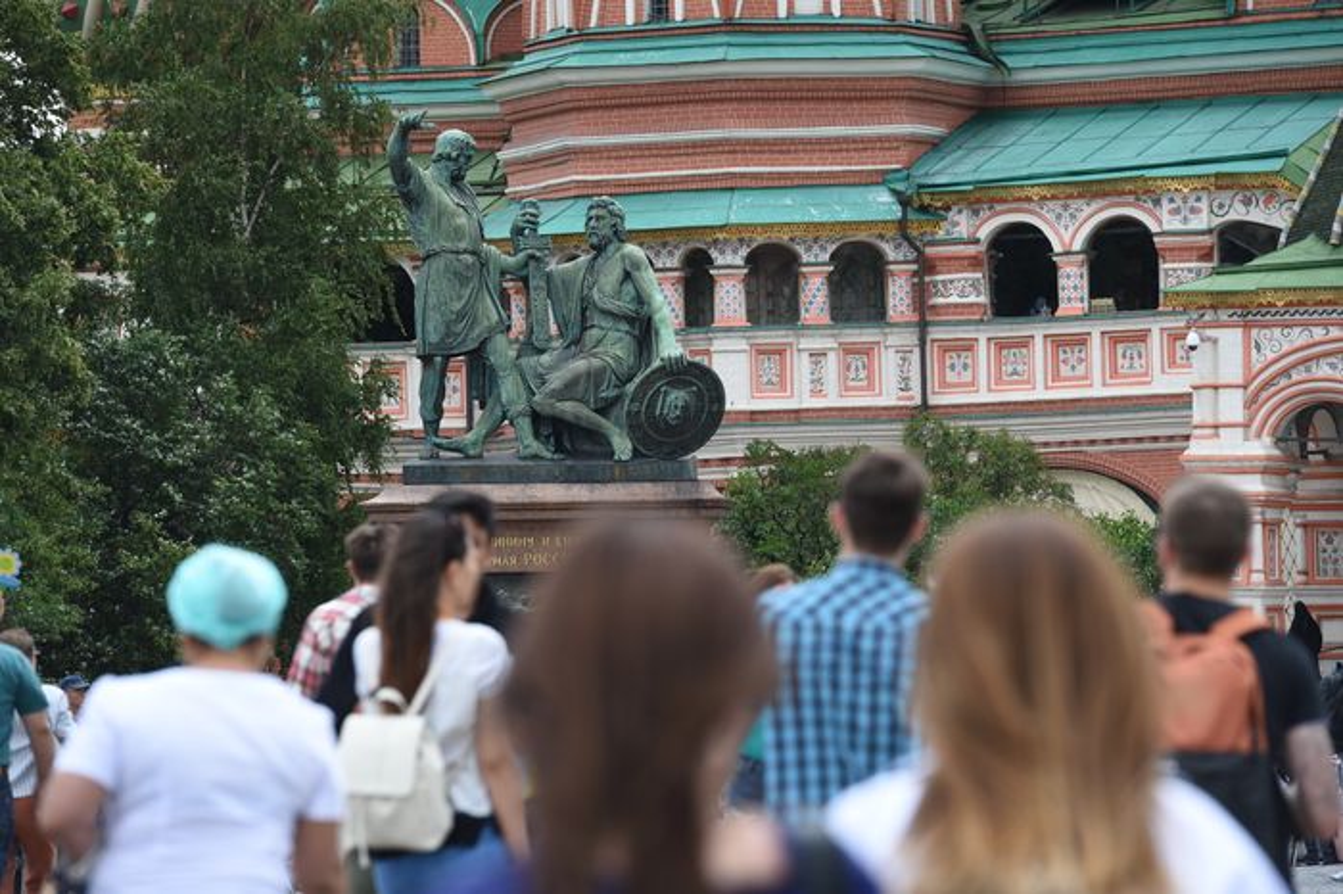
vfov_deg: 7.0
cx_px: 672
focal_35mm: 195
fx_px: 7271
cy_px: 447
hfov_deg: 10.6
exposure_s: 1/1000
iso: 500
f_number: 6.3
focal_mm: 195
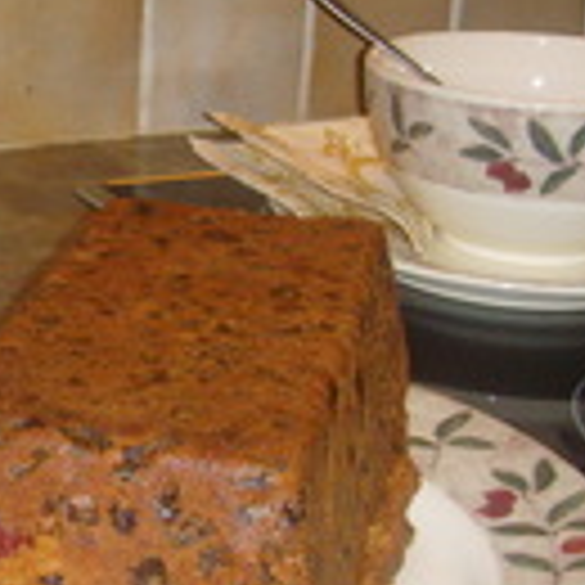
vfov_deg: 18.3
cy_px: 331
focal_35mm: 95
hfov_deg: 17.9
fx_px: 1816
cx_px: 14
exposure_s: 1/45
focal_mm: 6.6
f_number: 3.5
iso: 200
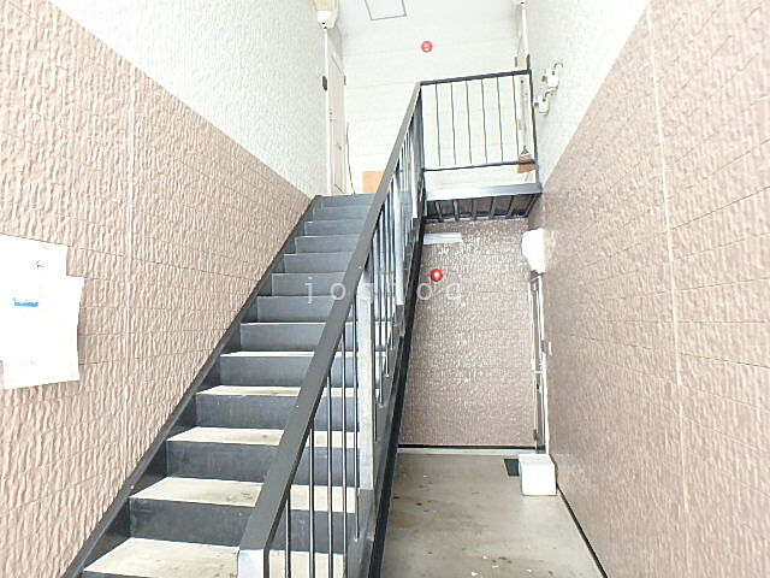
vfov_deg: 63.4
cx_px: 385
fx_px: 467
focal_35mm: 21
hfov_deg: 79.0
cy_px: 289
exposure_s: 1/30
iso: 800
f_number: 3.5
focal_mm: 3.7
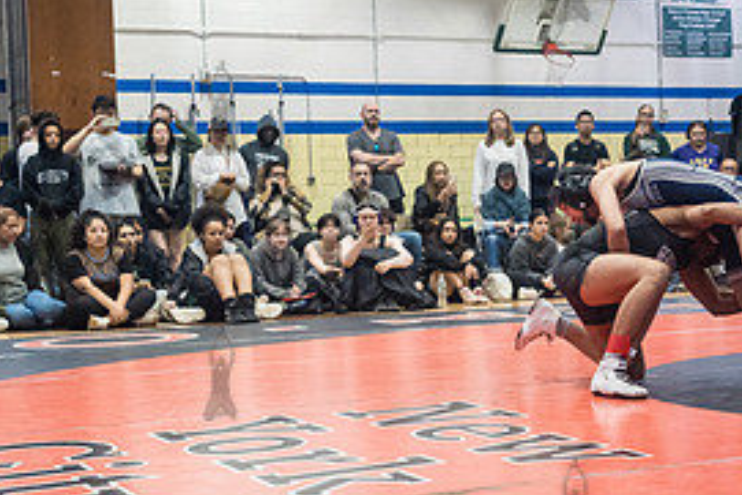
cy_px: 239
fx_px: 1547
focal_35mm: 75
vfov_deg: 18.2
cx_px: 572
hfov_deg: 26.6
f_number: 3.5
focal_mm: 35
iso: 6400
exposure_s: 1/400
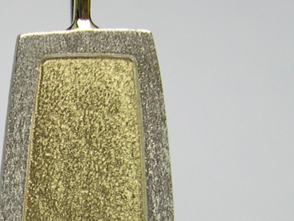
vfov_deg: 9.4
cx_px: -37
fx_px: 1317
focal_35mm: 155
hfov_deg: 12.5
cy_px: 273
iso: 100
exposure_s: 1/243
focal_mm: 8
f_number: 2.8
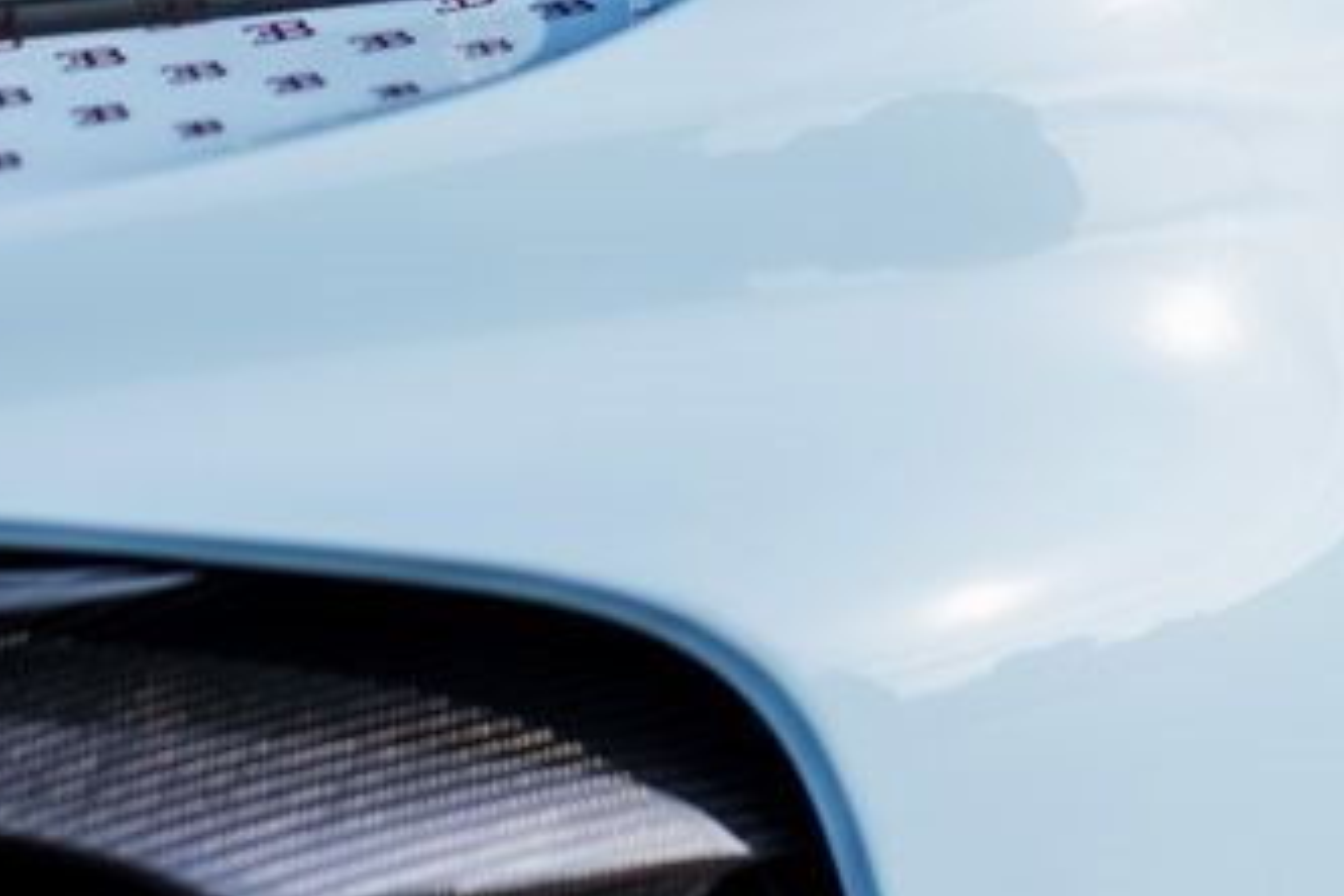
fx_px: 8959
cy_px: -821
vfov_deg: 5.6
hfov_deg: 8.6
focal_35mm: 240
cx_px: 323
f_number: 2.2
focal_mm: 50
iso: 31
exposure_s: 1/400
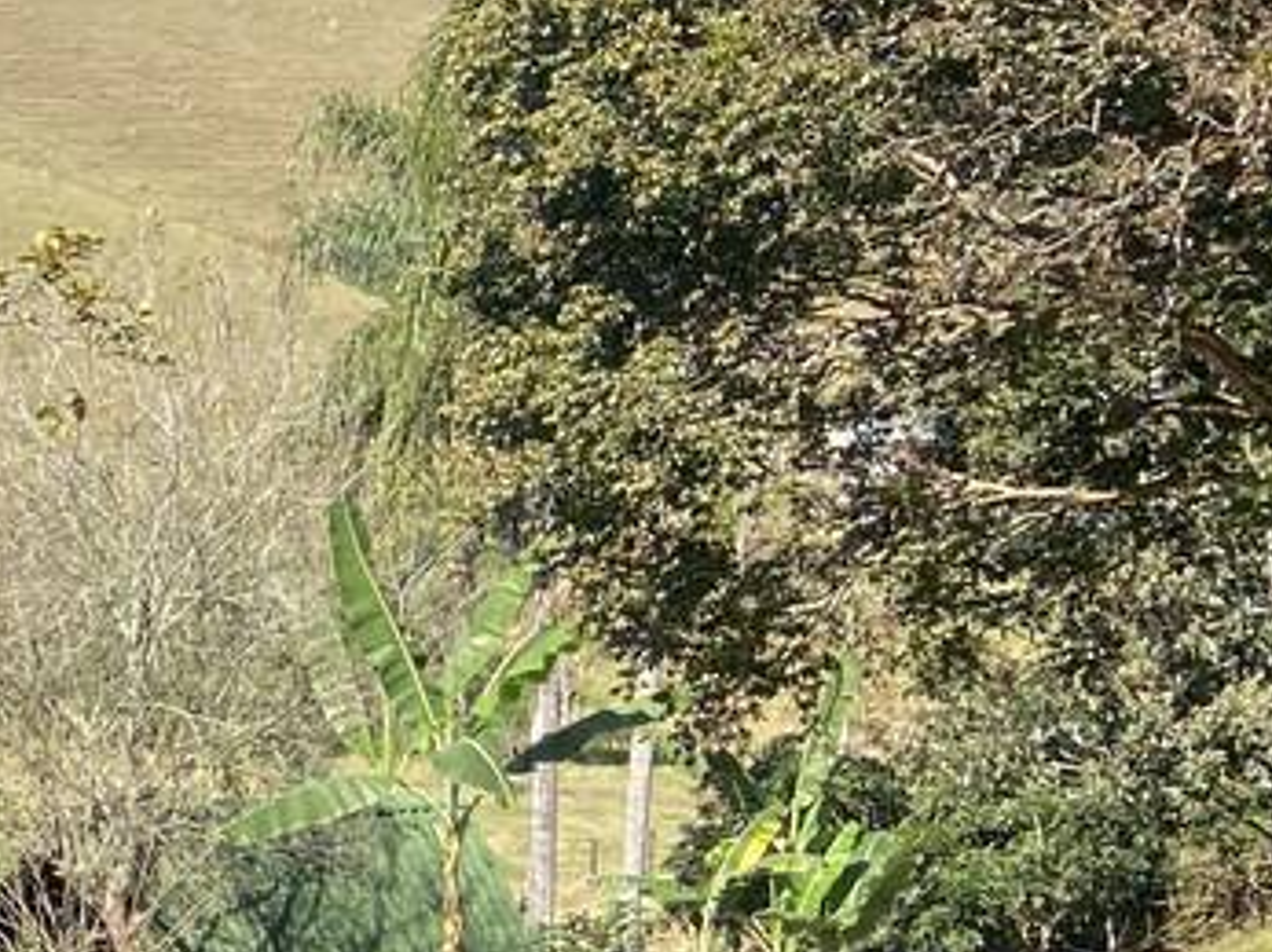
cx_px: -1213
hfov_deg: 15.1
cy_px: 798
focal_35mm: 108
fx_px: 3967
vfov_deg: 13.6
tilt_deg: -8.3
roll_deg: -1.3
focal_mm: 4.25
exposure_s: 1/1484
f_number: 1.8
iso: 32
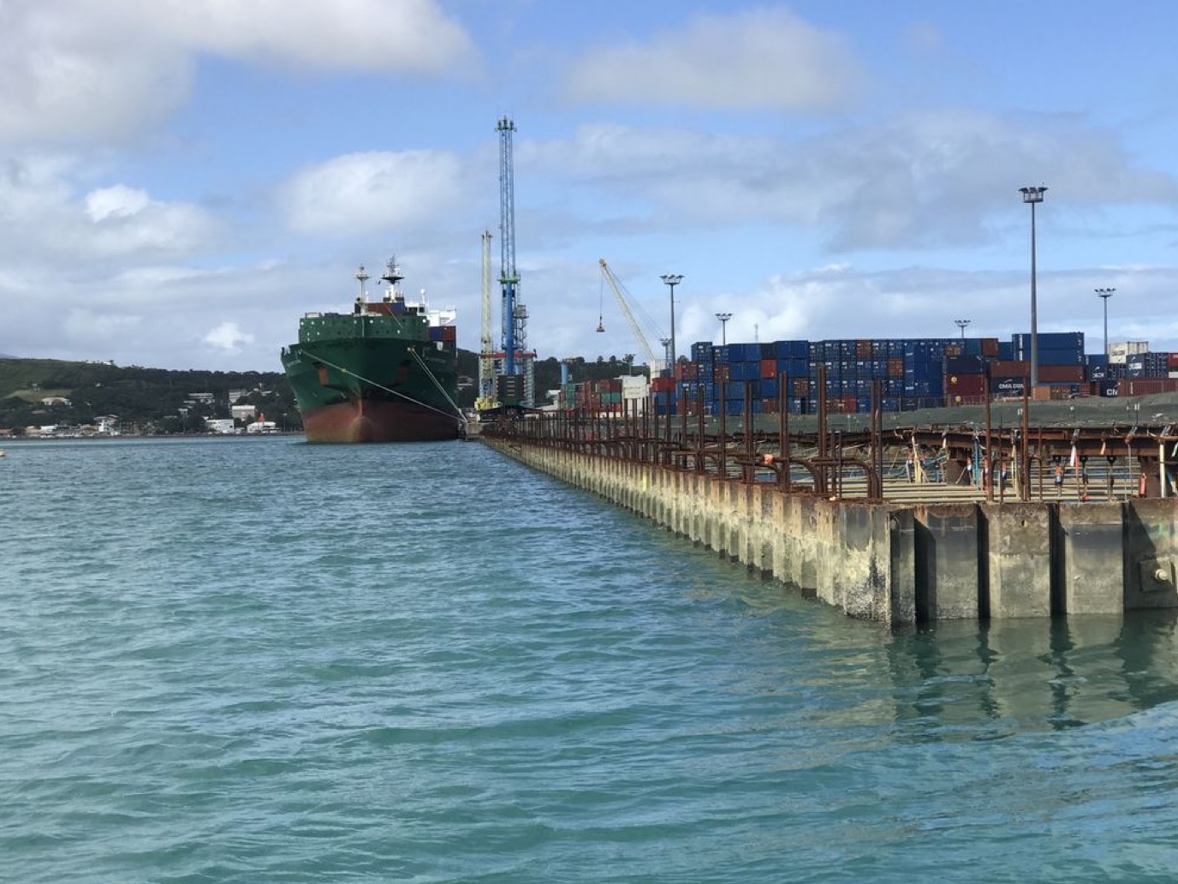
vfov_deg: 25.2
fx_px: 1974
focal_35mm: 58
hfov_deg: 33.2
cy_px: 448
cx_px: 597
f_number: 2.8
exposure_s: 1/894
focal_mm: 6.6
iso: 20
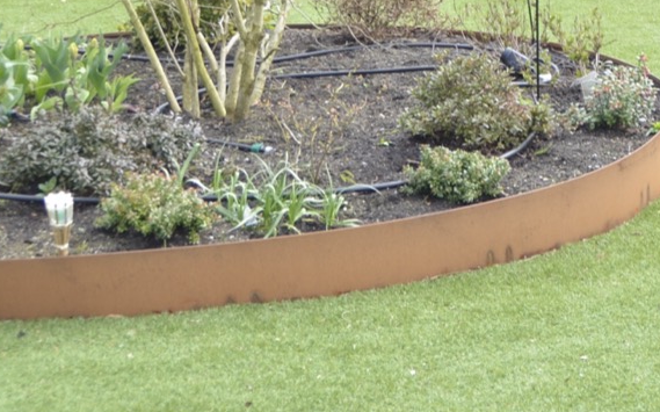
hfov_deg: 19.3
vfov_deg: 12.5
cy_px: 8
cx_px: 746
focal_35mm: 103
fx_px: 1852
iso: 100
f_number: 3.5
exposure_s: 1/200
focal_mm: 20
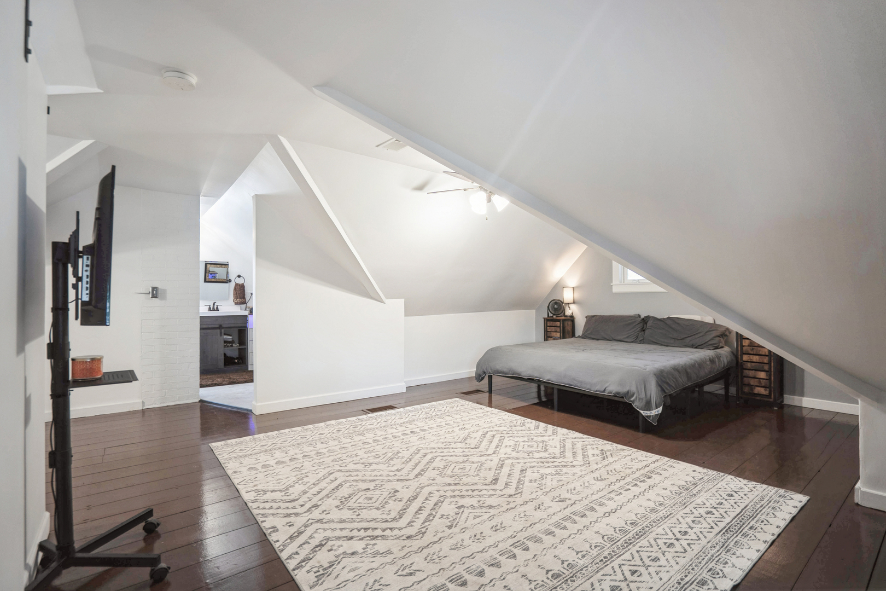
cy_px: 296
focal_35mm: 16
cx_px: 443
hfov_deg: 96.7
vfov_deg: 73.7
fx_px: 394
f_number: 4
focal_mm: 16
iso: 200
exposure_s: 1/15
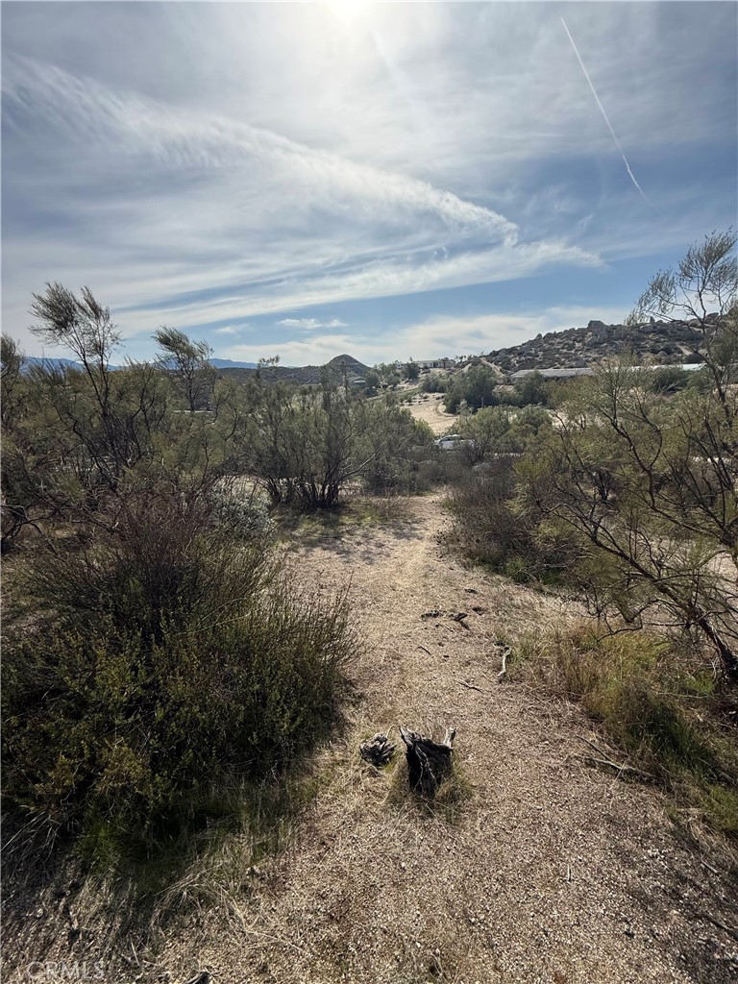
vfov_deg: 102.1
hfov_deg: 85.7
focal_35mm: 14
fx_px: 398
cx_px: 369
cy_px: 492
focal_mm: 2.22
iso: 50
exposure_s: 1/3289
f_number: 2.2
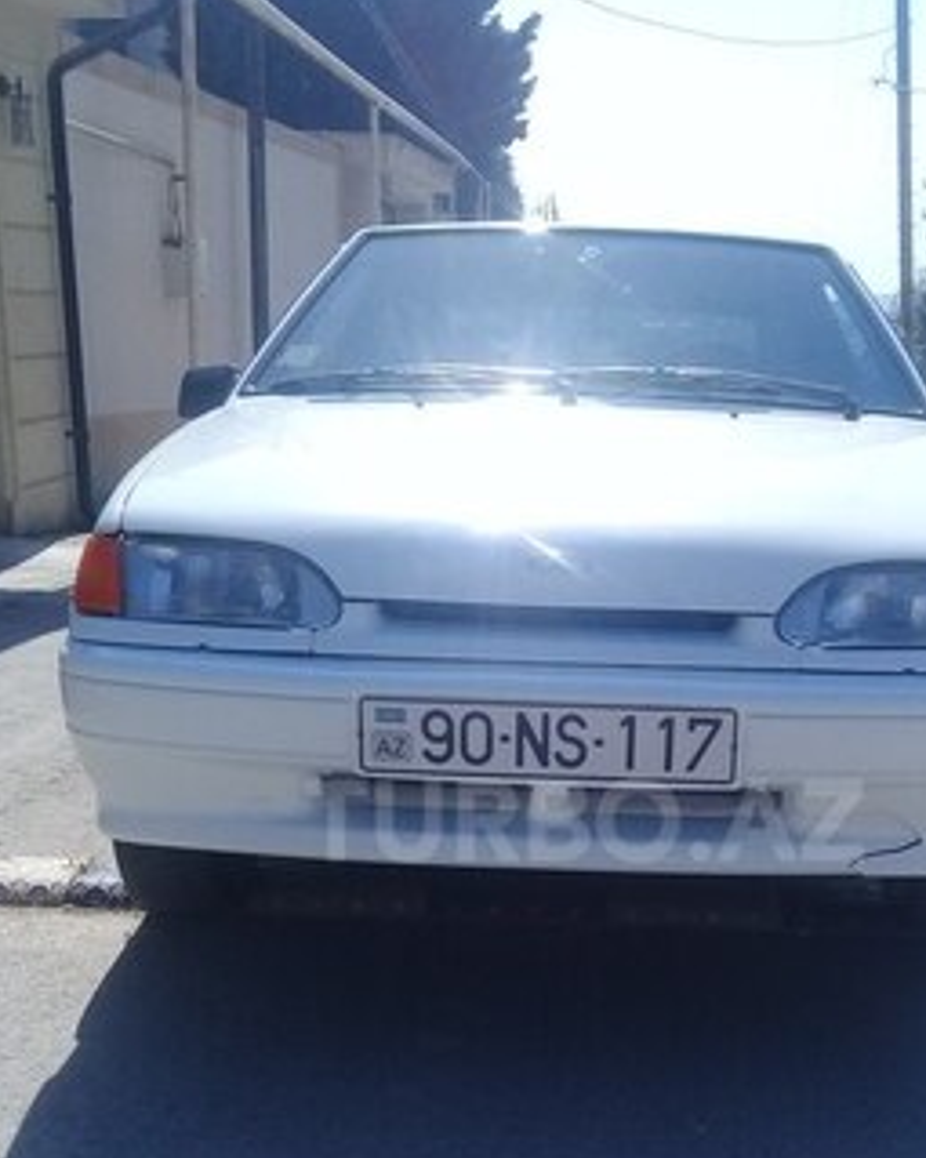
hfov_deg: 31.9
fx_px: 1611
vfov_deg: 38.8
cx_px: 585
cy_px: 820
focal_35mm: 47
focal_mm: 3.3
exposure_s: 1/1302
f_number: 2.2
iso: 50
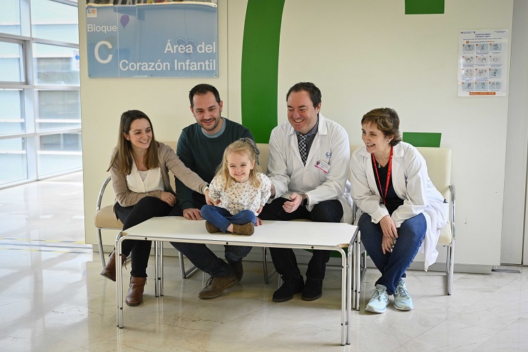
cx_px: 264
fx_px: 601
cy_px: 176
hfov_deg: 47.4
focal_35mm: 41
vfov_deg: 32.6
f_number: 5
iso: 1600
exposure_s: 1/125
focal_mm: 41
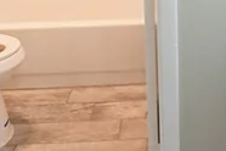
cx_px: 193
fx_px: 414
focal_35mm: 66
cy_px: -97
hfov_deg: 29.5
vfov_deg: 17.7
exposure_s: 1/250
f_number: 6.3
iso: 5000
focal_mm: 12
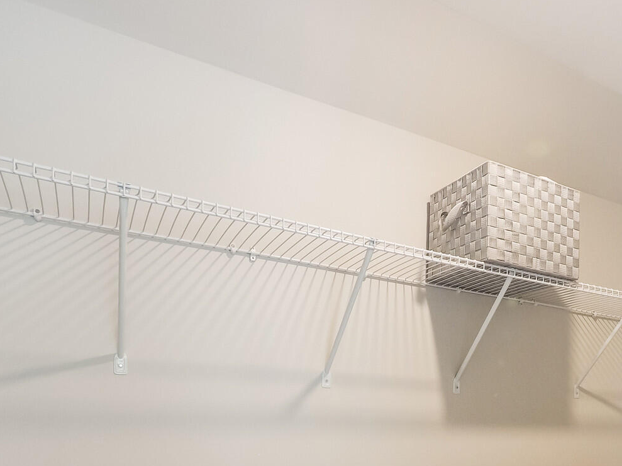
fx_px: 521
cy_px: 453
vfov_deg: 42.4
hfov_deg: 57.0
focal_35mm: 29
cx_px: 501
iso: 400
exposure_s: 1/20
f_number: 6.3
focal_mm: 7
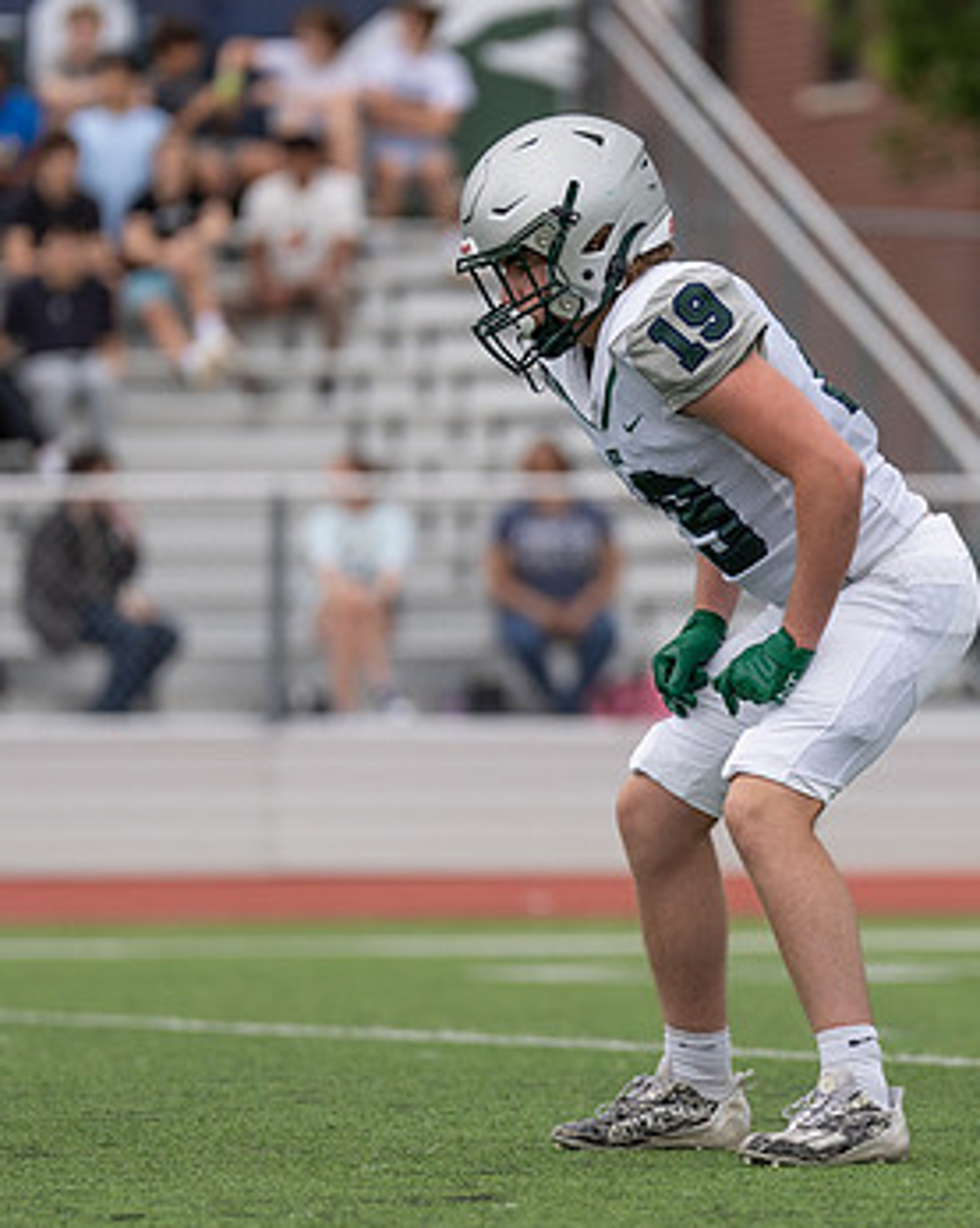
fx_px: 16736
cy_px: 612
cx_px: 761
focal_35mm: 461
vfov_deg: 4.2
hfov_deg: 3.4
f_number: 2.8
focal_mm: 200
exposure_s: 1/1250
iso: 250
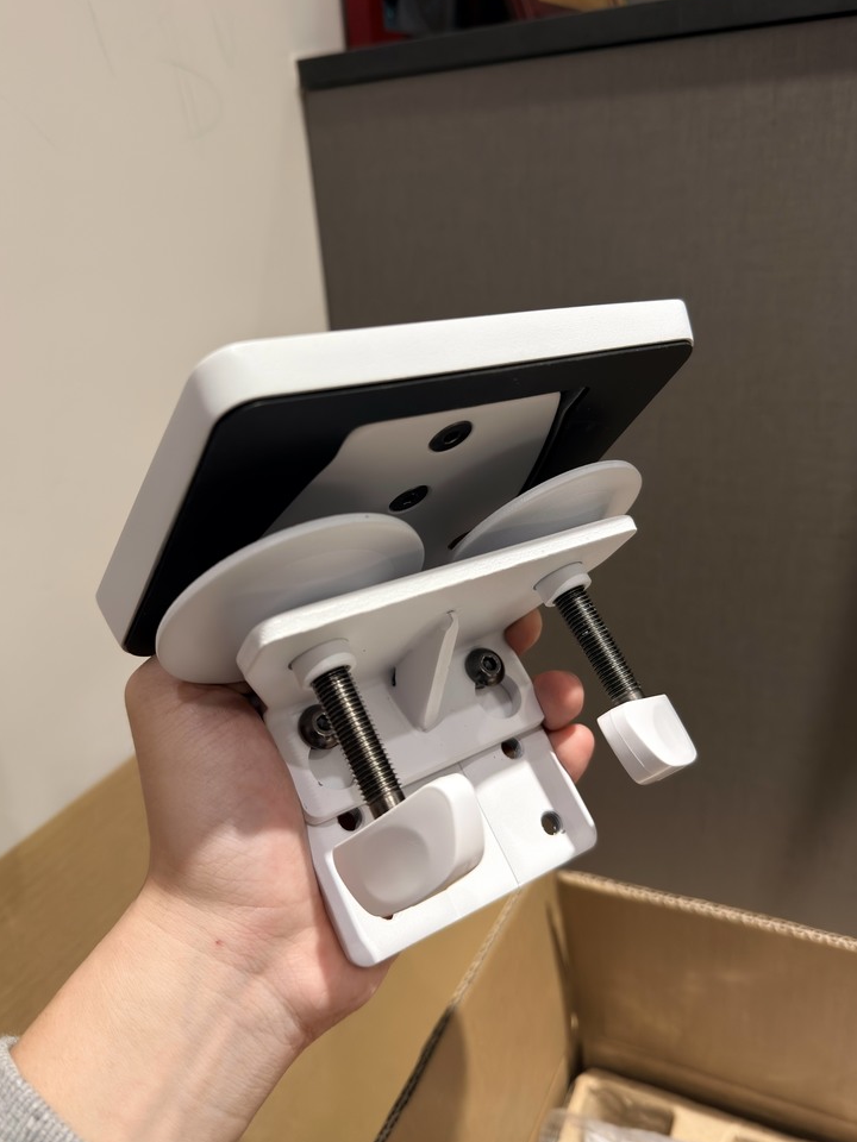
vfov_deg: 67.3
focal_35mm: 26
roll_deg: +4.6
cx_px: 414
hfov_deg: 53.1
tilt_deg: -23.1
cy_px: 551
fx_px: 858
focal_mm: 6.76
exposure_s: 1/60
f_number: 1.78
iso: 200
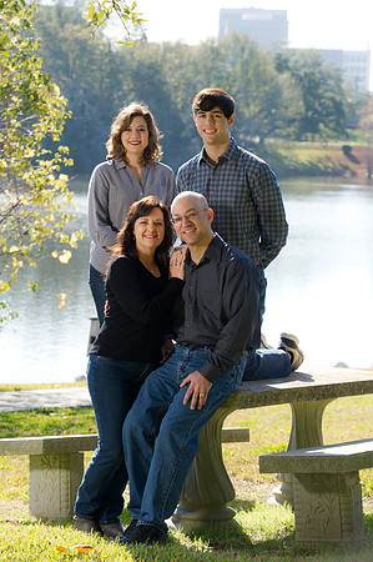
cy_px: 281
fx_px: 1869
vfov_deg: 17.1
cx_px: 186
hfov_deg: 11.4
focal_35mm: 120
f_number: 6.3
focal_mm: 120
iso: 200
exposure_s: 1/250
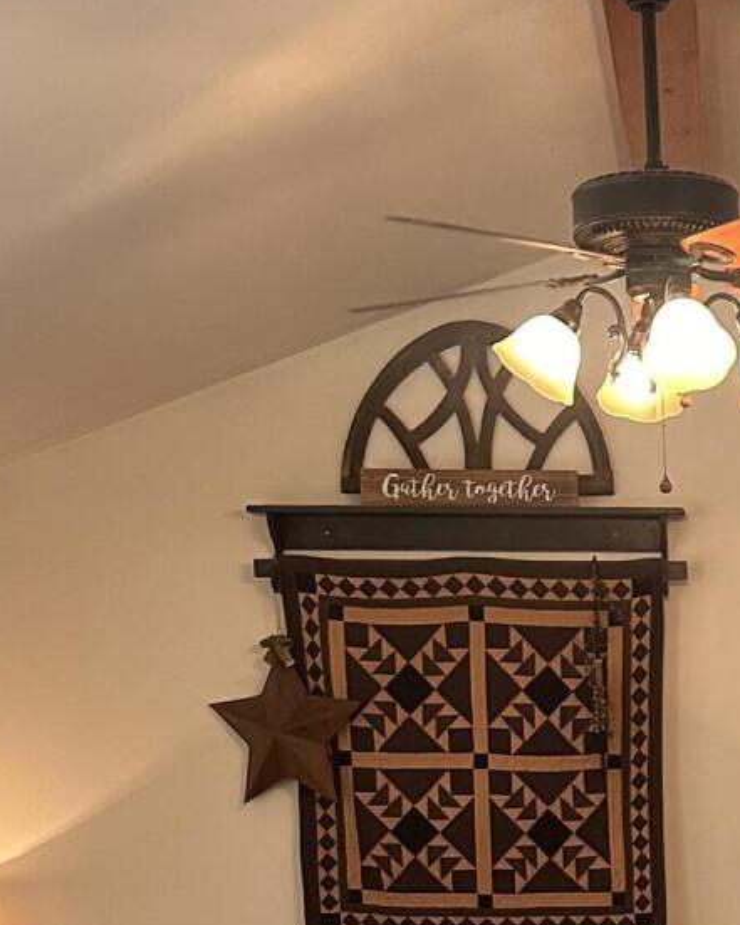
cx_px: 868
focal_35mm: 85
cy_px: 1205
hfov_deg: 17.3
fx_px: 2326
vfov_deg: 20.5
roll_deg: +0.4
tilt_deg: -9.8
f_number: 1.78
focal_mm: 6.86
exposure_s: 1/60
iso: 250
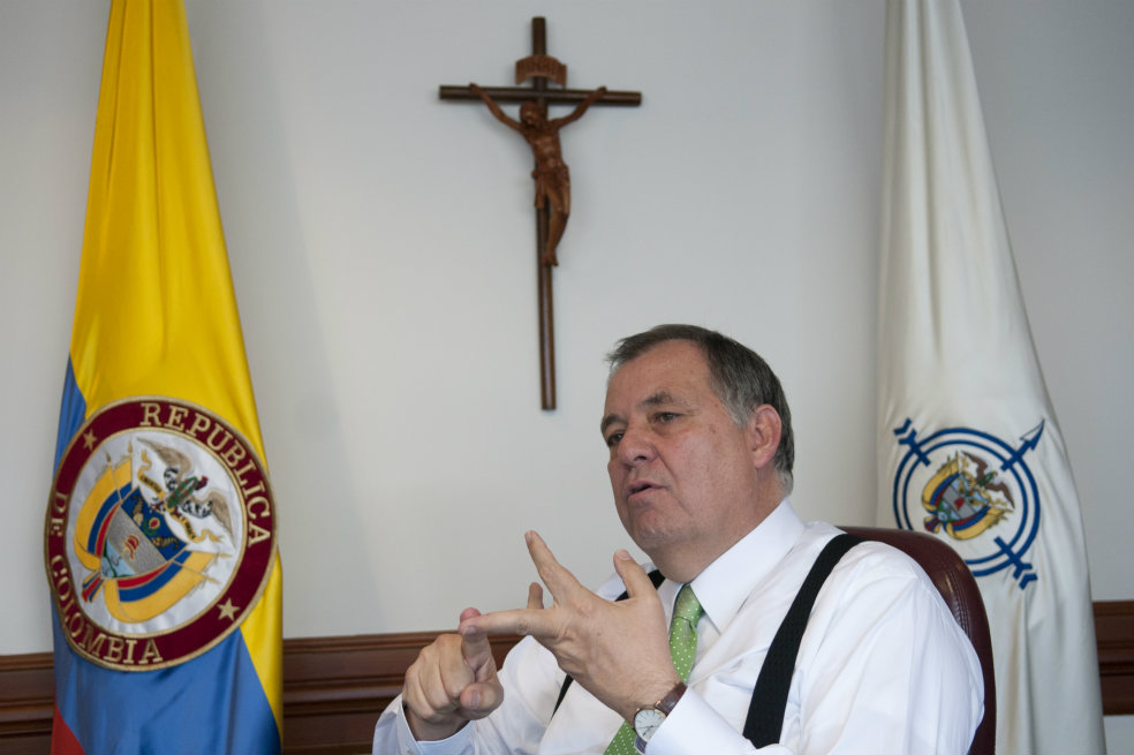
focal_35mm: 51
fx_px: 1606
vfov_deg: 26.5
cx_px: 567
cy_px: 378
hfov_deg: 38.9
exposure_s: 1/200
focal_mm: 34
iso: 800
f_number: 2.8
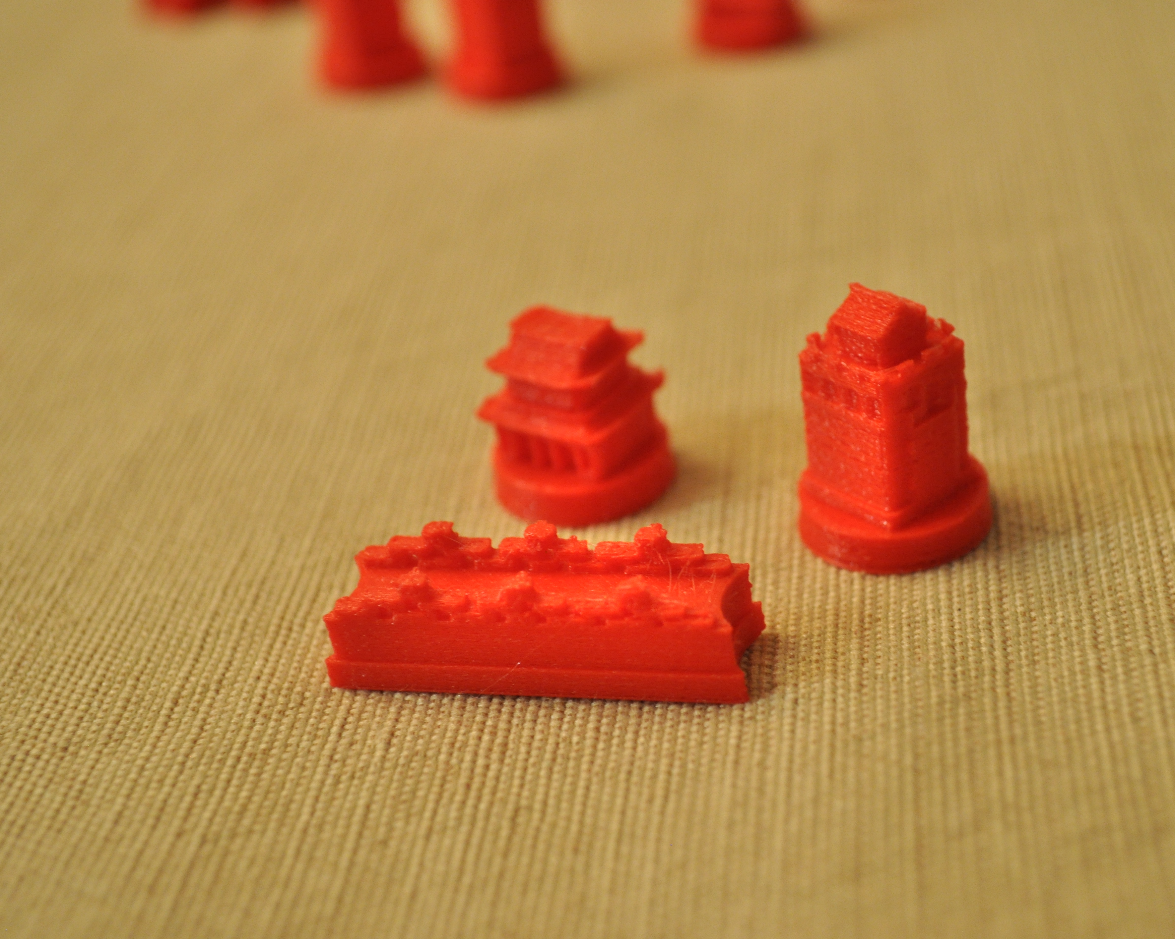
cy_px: 470
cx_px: 695
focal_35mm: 60
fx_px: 2071
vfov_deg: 25.6
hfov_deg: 31.6
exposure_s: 1/8
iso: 800
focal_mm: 35
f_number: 5
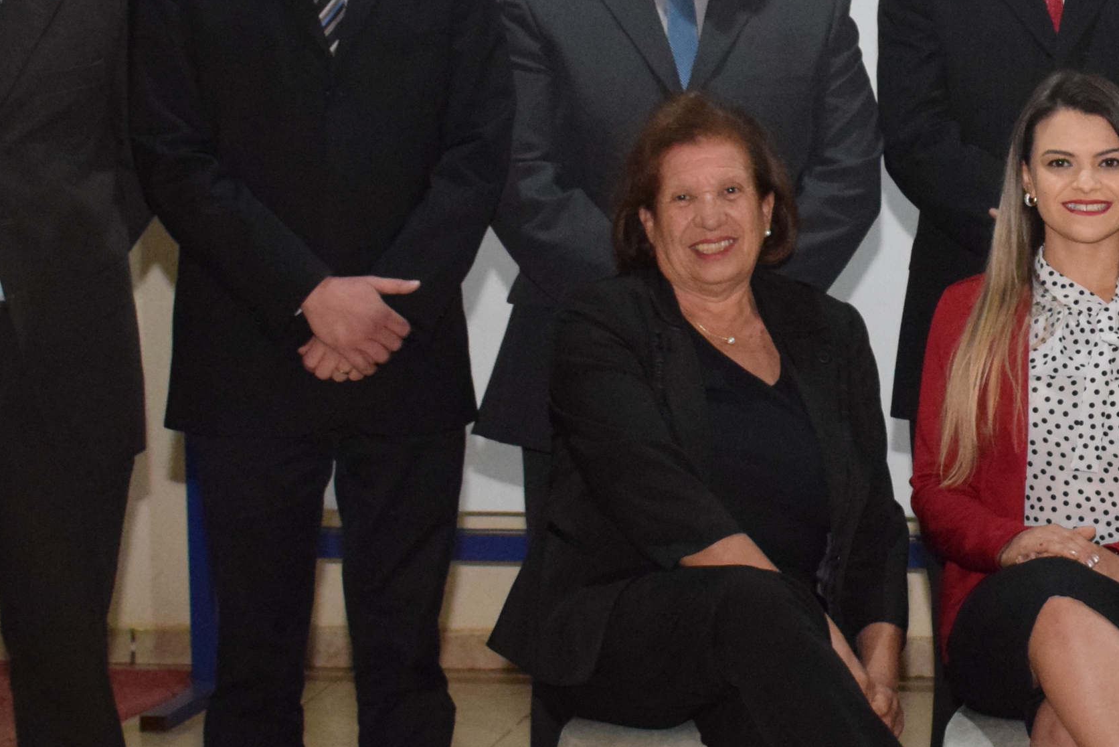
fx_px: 3762
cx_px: 1158
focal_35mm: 121
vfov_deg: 11.3
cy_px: 397
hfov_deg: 16.5
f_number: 4.2
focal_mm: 30
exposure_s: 1/60
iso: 3200
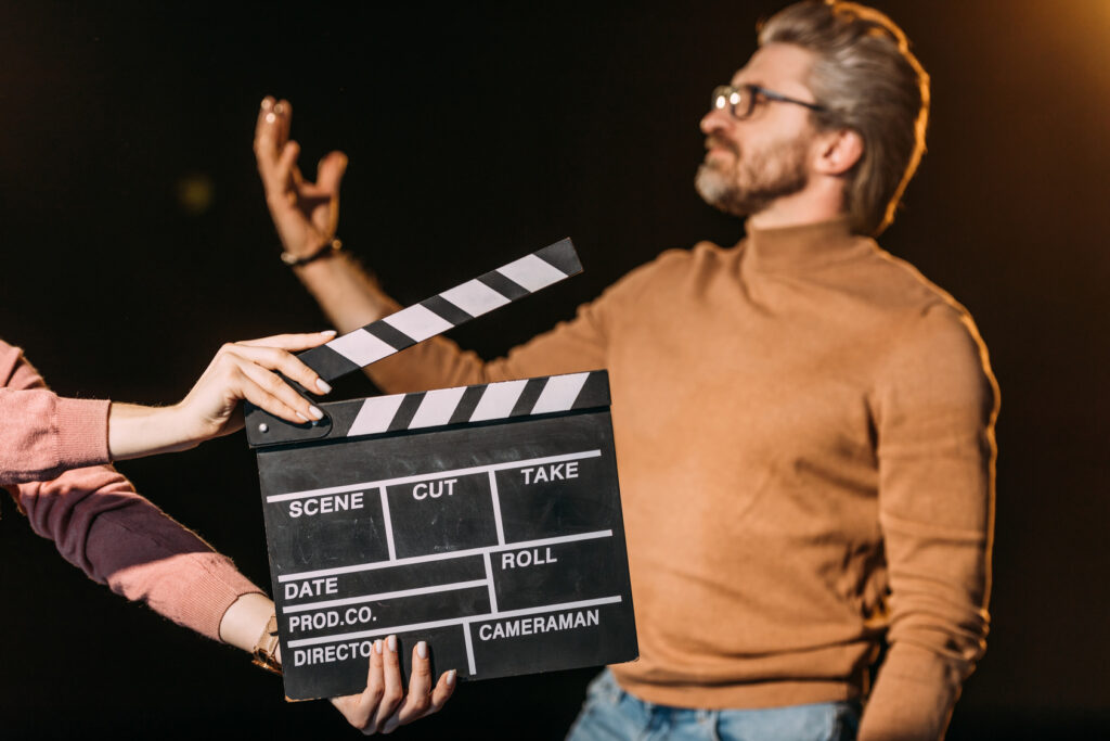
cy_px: 370
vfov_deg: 14.9
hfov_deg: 22.1
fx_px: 2837
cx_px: 555
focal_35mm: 92
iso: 125
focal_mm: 92
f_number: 3.5
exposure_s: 1/200
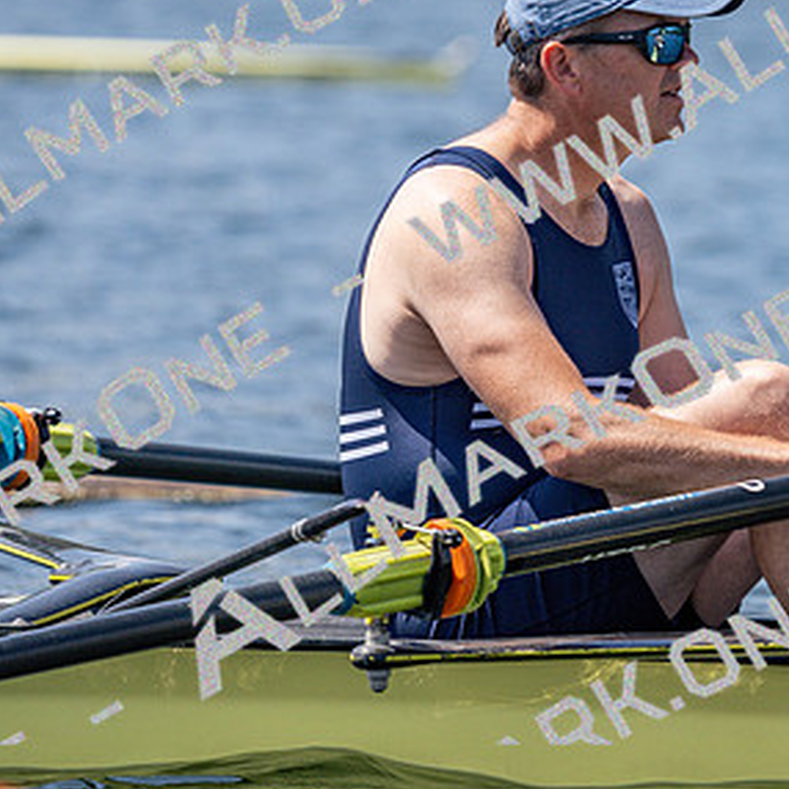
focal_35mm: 664
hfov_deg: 2.6
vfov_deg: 2.6
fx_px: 17123
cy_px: 272
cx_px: 750
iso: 320
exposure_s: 1/2000
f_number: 6.3
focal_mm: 385
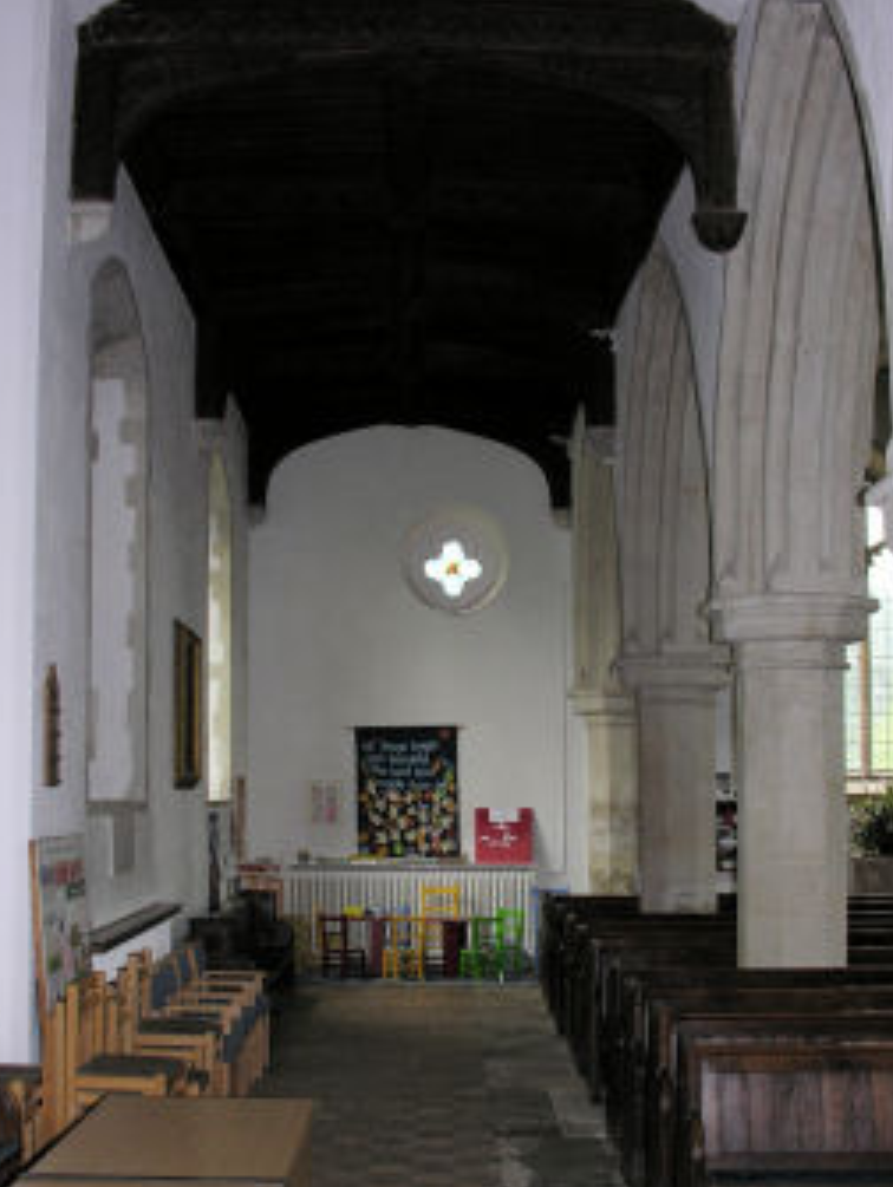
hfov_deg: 30.3
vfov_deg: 39.6
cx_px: 441
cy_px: 659
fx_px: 1648
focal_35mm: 48
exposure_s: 1/60.1
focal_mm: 8.9
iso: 112
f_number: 2.8
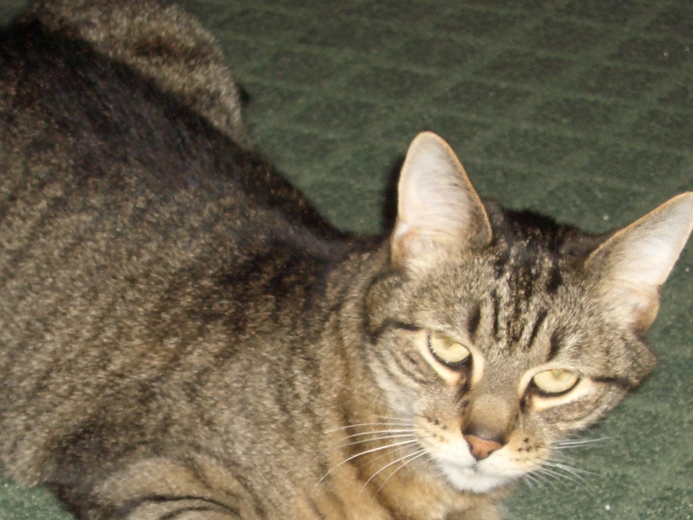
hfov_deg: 17.3
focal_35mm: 113
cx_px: 186
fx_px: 2262
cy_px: 414
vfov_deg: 13.0
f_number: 3.5
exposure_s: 1/60
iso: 100
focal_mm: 10.2
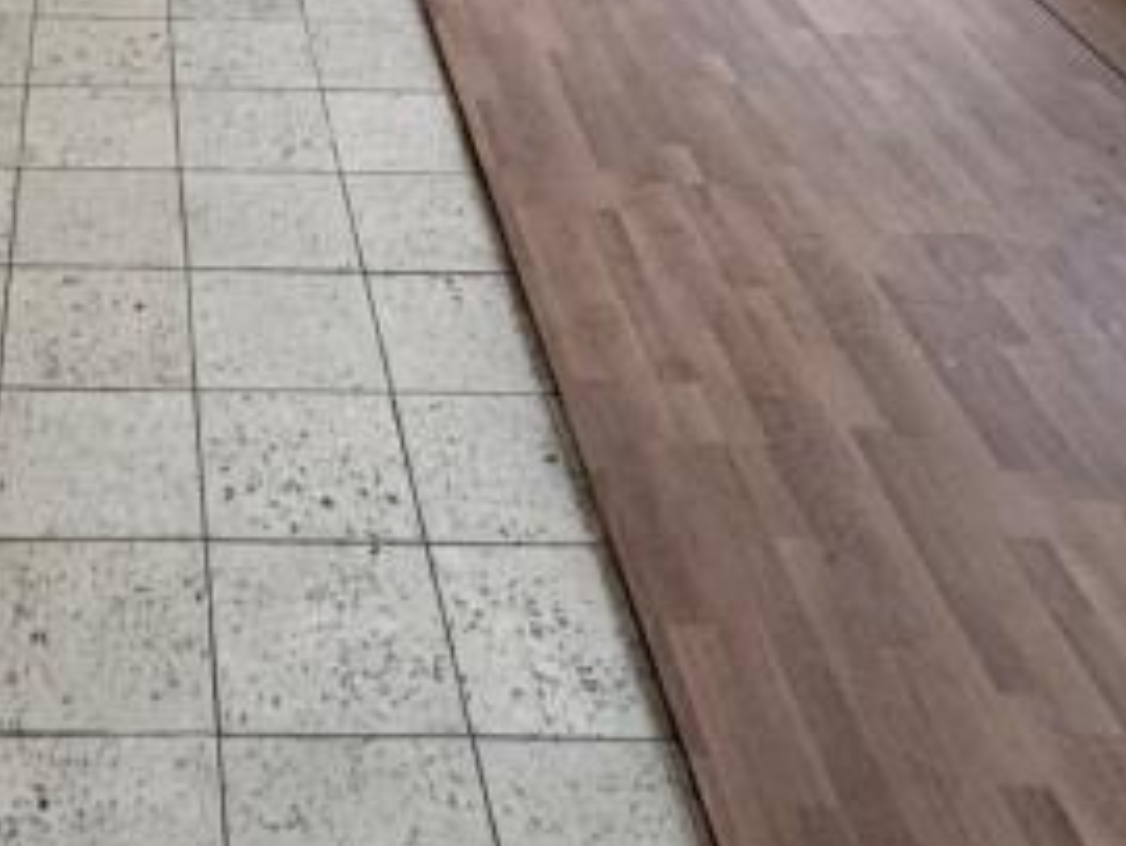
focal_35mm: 53
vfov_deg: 22.8
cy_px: -400
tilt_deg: -10.6
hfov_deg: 34.3
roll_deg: +0.3
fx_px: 1726
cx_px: 129
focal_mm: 2.22
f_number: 2.2
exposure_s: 1/99
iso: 200
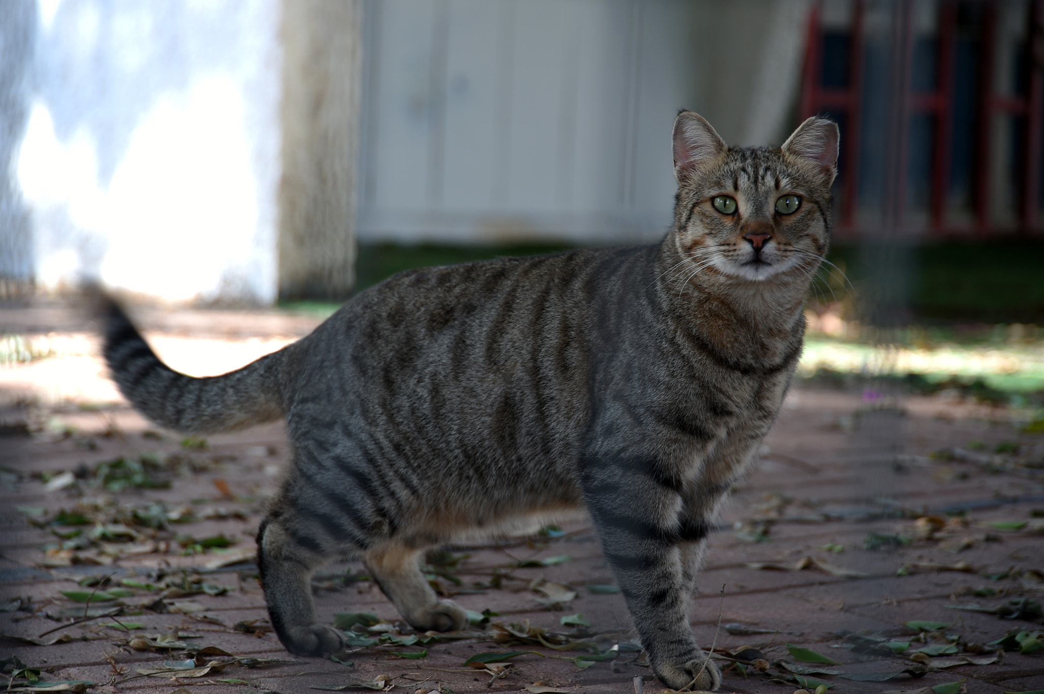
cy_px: 347
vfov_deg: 11.4
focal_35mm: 120
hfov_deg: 17.1
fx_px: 3478
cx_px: 522
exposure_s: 1/15
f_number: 5.6
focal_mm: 120
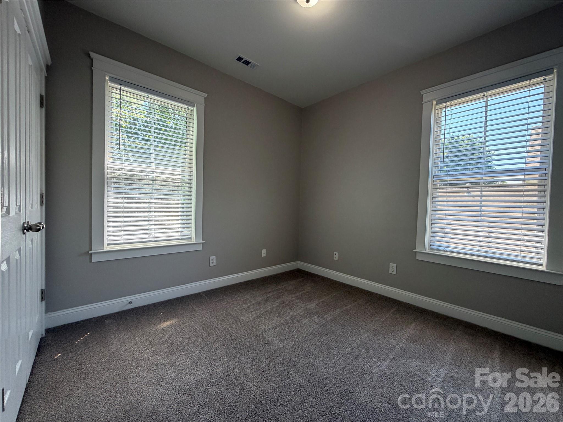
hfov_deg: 102.1
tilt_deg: -1.4
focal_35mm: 14
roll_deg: -1.3
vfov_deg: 85.7
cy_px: 211
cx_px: 282
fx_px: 228
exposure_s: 1/121
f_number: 2.2
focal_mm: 2.22
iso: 100
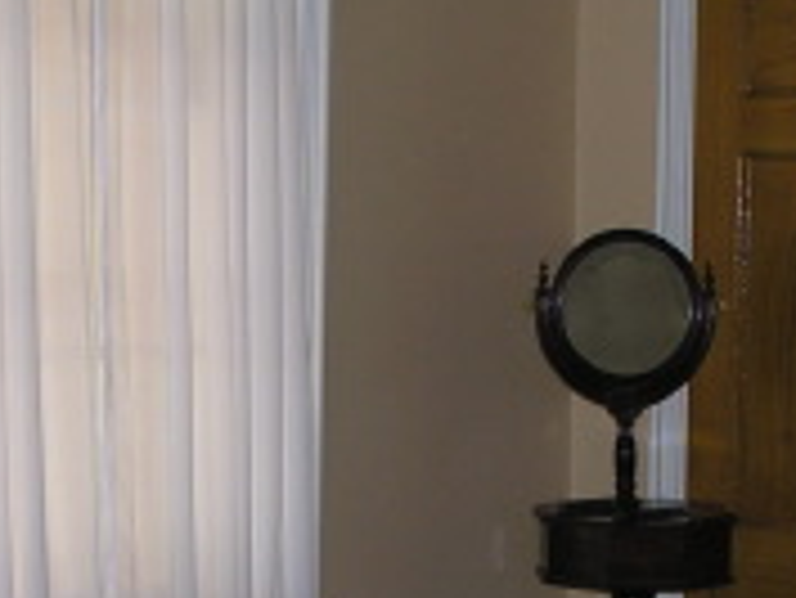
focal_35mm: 157
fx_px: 3613
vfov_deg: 9.3
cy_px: 848
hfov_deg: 12.6
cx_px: 414
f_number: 2.8
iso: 63
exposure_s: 1/60.1
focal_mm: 8.9
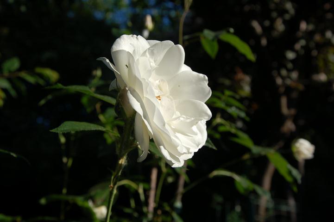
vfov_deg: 20.1
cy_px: 111
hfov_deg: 29.9
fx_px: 626
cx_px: 167
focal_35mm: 68
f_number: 10
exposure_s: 1/400
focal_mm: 45
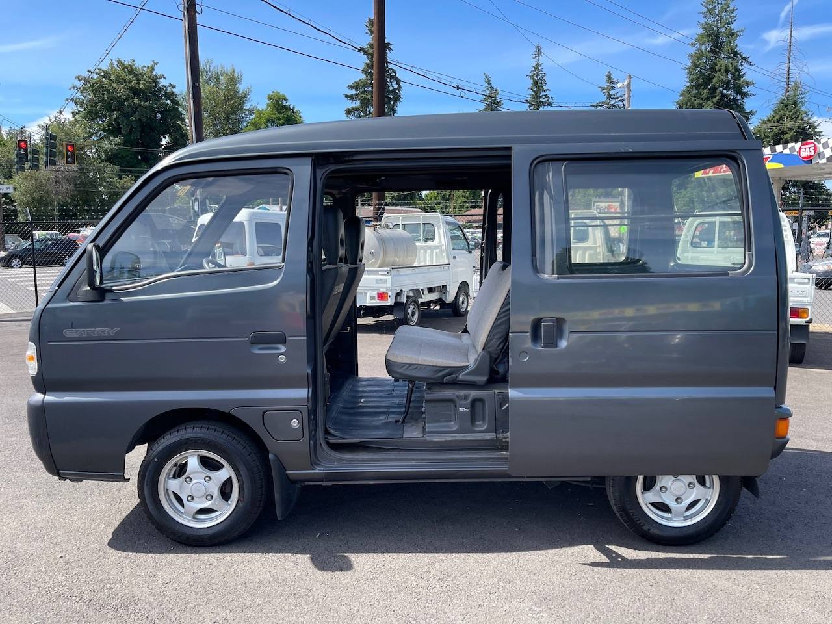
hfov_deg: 69.4
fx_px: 601
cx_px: 416
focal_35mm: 25
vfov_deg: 54.9
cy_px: 312
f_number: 1.6
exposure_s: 1/881
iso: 32
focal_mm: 5.1
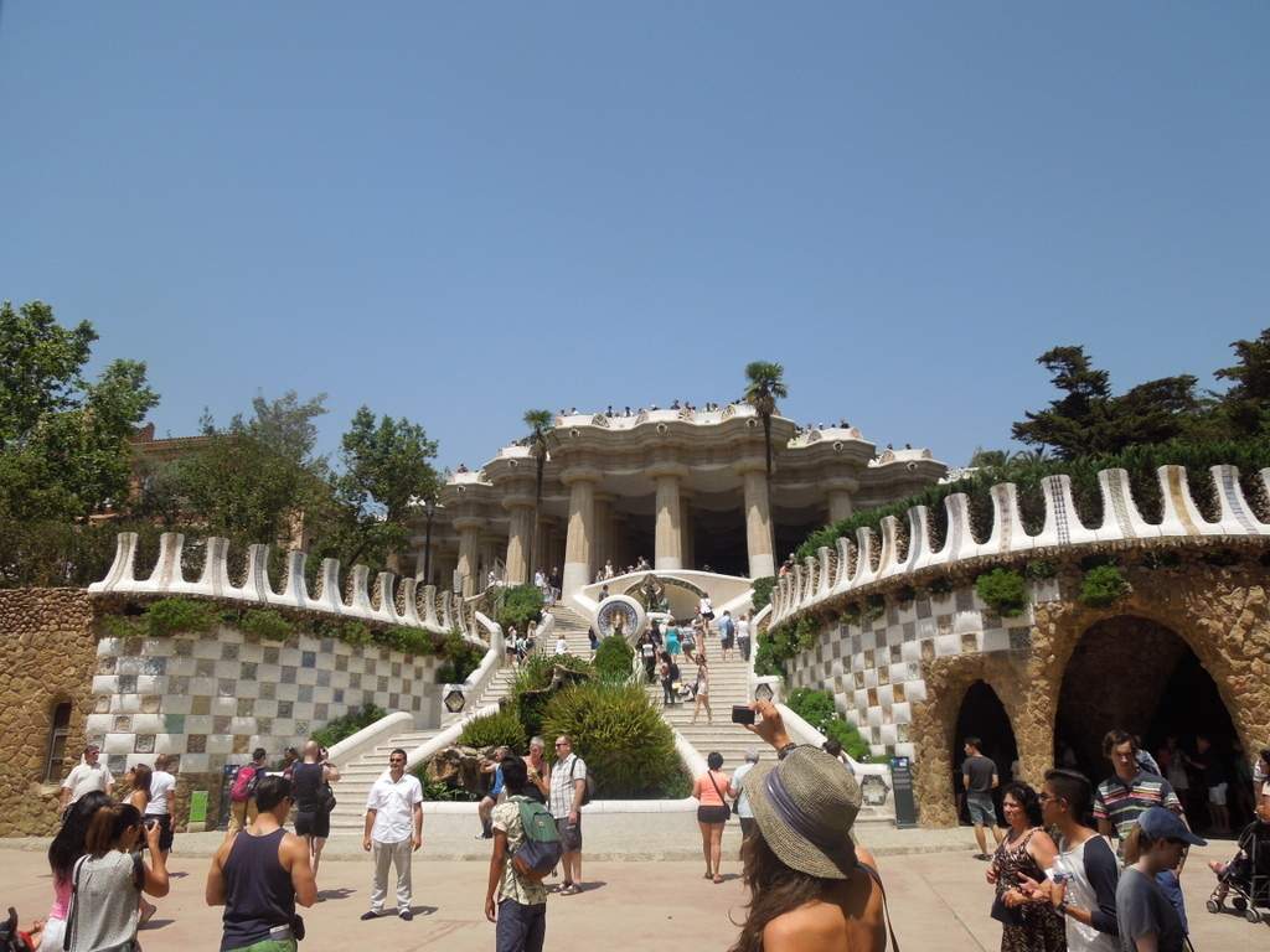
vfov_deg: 54.9
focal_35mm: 25
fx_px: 917
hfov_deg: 69.4
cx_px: 635
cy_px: 476
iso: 100
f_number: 6.6
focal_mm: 4.5
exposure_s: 1/400
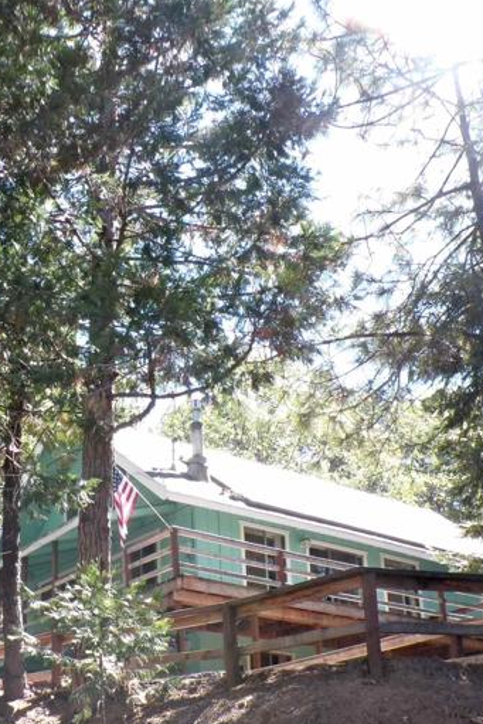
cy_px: 514
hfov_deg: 26.9
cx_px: 164
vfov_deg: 38.9
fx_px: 1005
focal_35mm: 50
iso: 100
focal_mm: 4.3
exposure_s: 1/80
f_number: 4.4
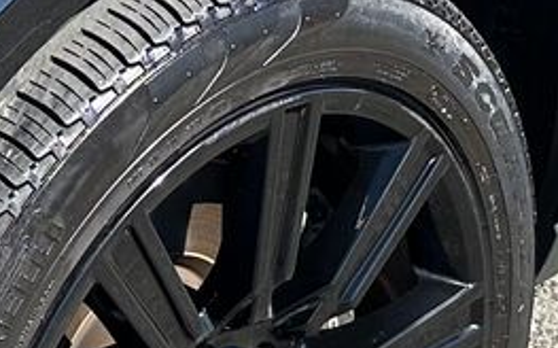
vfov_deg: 8.2
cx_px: 85
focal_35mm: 155
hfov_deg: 13.4
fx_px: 2356
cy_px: -263
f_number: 1.78
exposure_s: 1/1541
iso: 80
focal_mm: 6.86
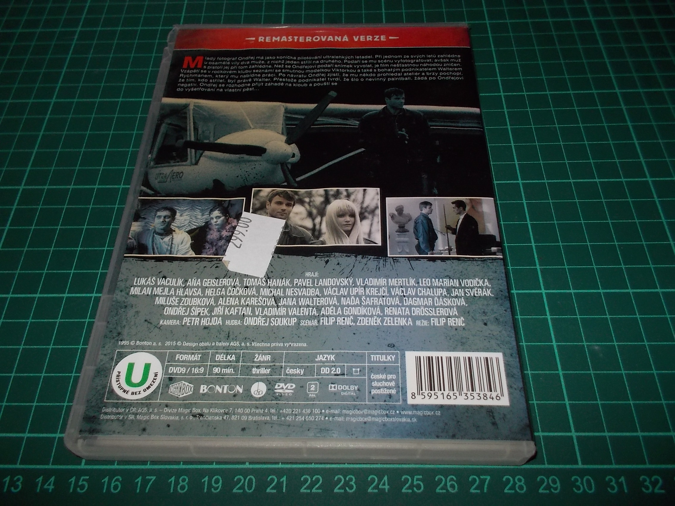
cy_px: 253
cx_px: 338
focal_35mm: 29
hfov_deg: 61.7
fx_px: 565
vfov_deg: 48.2
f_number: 3.3
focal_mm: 4.1
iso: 200
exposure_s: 1/30
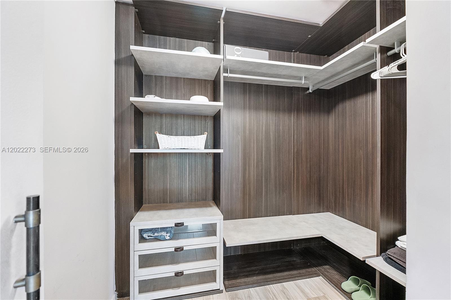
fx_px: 188
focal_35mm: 15
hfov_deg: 100.4
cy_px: 150
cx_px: 226
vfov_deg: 77.3
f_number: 5
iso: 1000
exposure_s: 1/6
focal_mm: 10
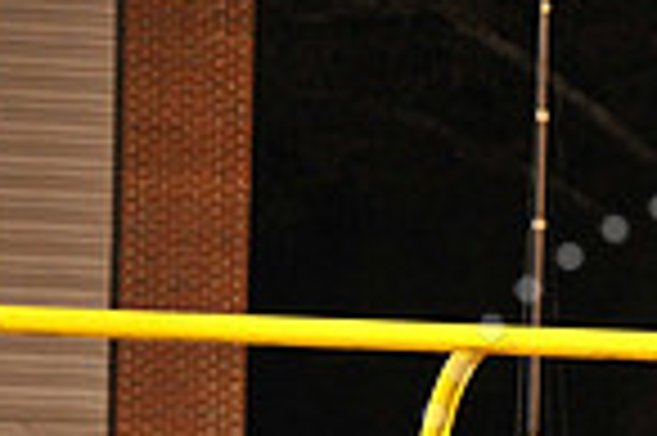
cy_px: 593
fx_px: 14529
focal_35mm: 797
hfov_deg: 2.6
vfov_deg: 1.7
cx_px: 810
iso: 3200
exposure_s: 1/160
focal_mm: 200
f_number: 4
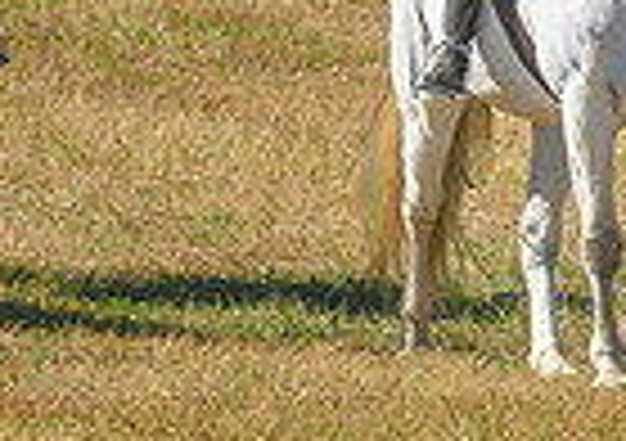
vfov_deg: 1.5
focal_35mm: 961
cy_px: -112
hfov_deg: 2.1
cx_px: 89
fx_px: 17011
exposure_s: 1/800
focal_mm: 200
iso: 100
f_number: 3.2
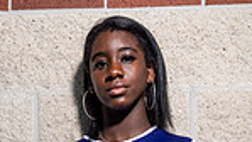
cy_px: 363
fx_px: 782
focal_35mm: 117
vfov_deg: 9.1
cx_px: 110
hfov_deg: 18.3
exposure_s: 1/125
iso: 100
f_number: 8
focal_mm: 37
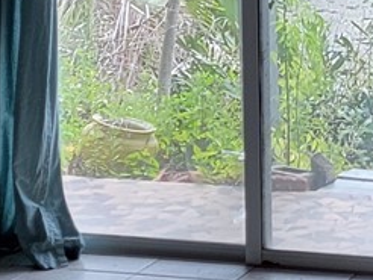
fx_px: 1683
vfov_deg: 9.1
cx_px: 470
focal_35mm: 156
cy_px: -204
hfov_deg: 12.3
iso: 100
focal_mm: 6.7
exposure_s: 1/120
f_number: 1.8
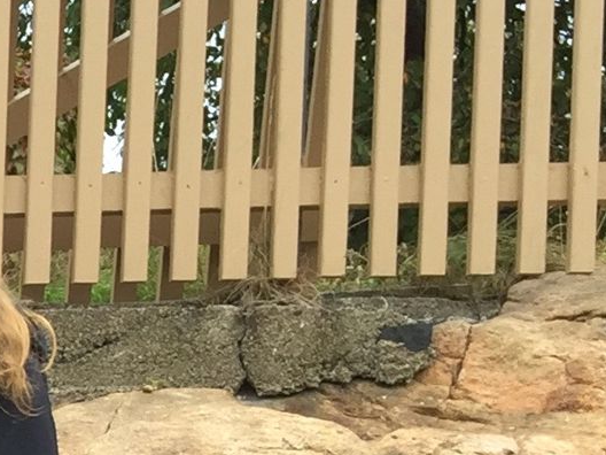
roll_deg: -1.2
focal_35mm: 153
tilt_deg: -1.1
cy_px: 1032
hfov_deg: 11.1
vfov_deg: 8.9
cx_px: -786
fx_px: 2678
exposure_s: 1/101
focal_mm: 4.15
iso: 32
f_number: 2.2
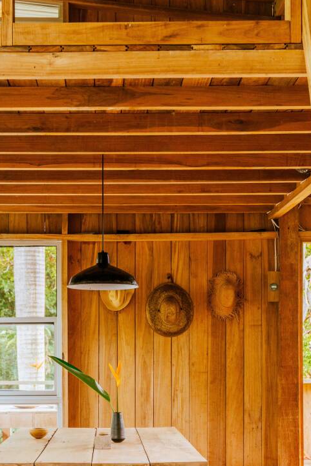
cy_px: 319
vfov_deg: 32.5
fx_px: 790
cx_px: 97
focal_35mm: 61
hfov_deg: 22.2
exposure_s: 1/8
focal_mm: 40
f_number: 4.5
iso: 320
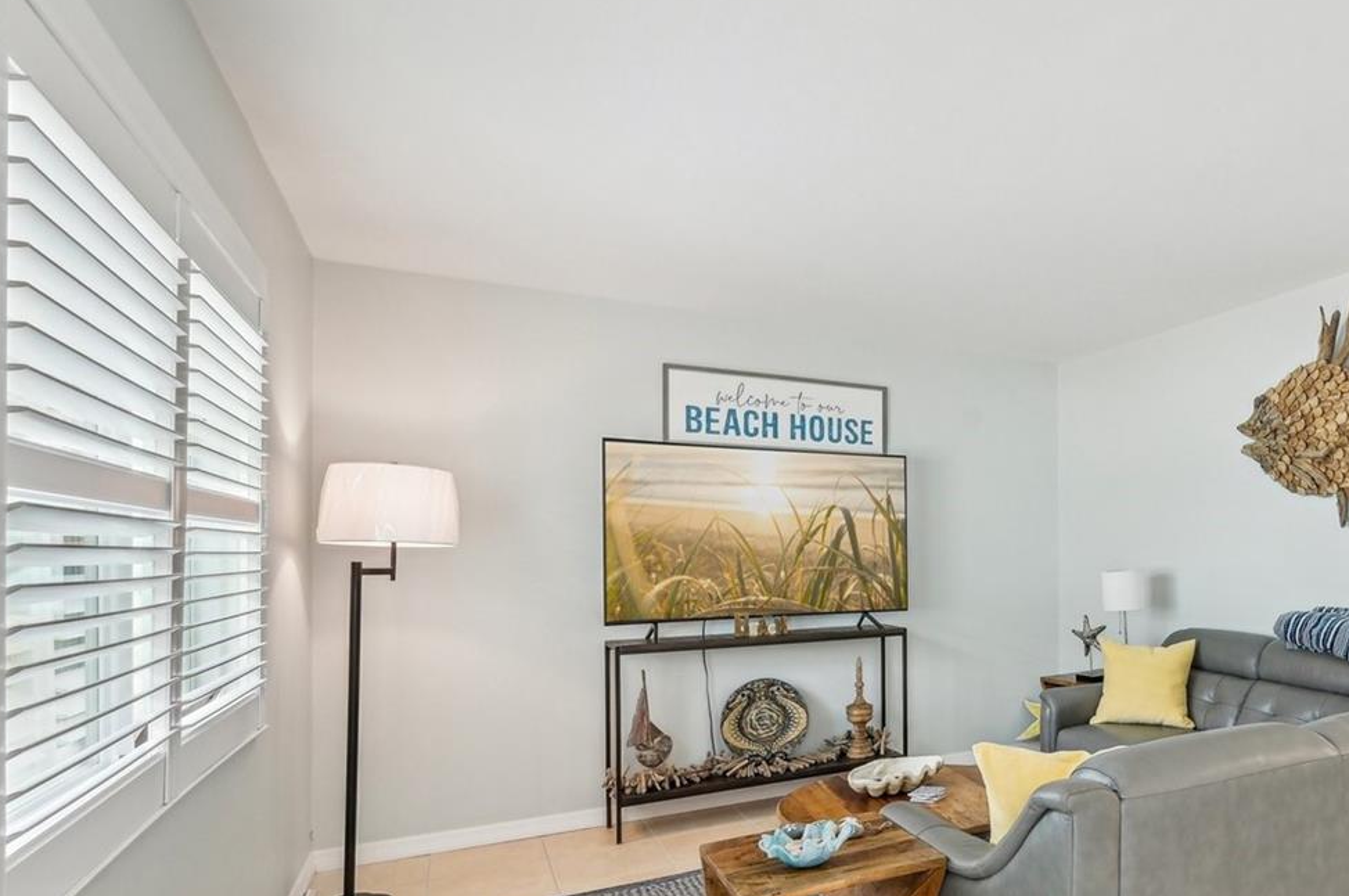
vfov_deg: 54.6
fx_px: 861
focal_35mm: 23
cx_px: 1073
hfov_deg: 69.0
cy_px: 538
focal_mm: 14
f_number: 8
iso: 400
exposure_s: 1/13
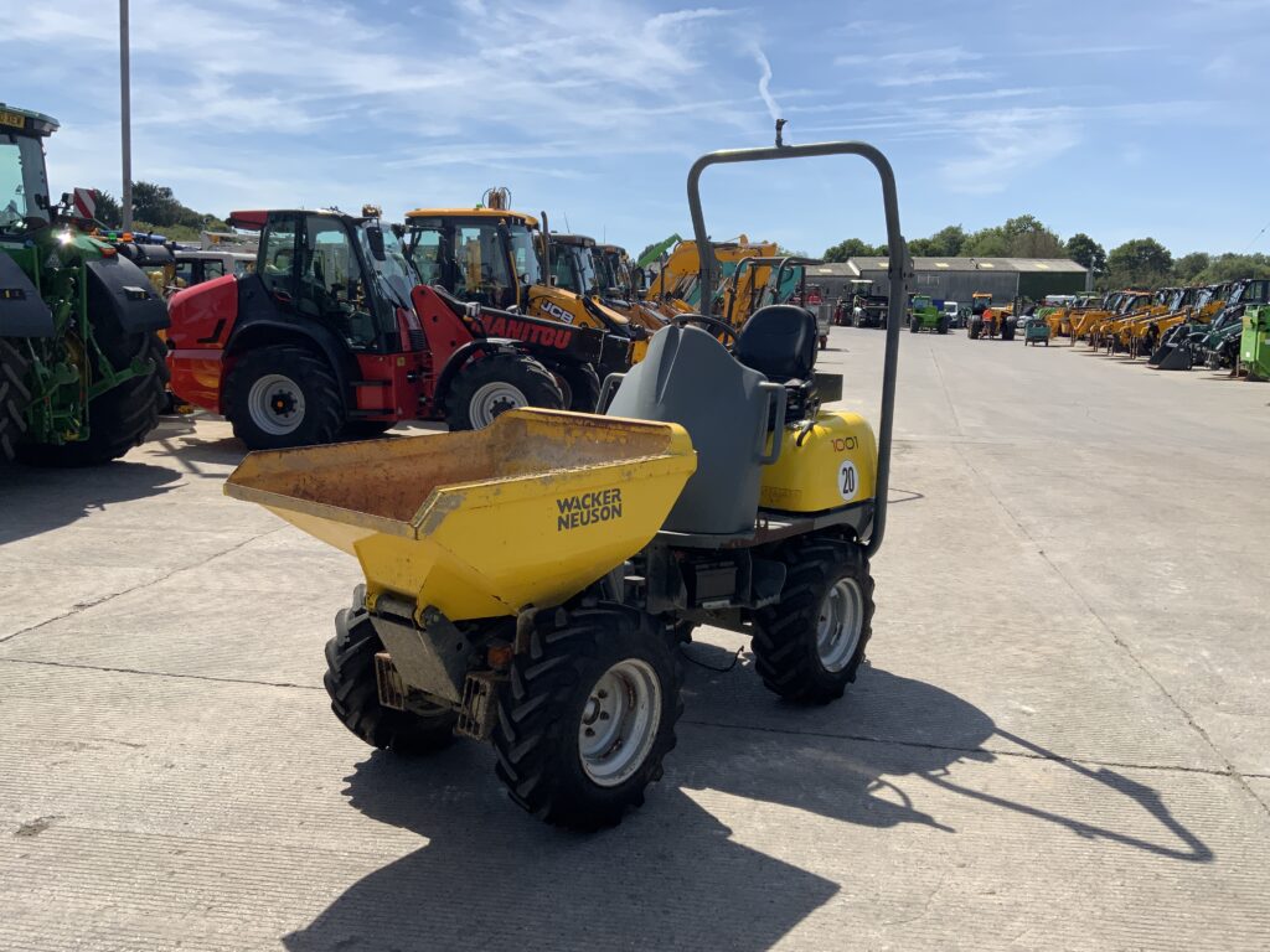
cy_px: 476
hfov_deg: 61.7
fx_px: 1064
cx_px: 635
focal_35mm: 29
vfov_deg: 48.2
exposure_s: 1/2320
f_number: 1.8
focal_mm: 3
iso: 16
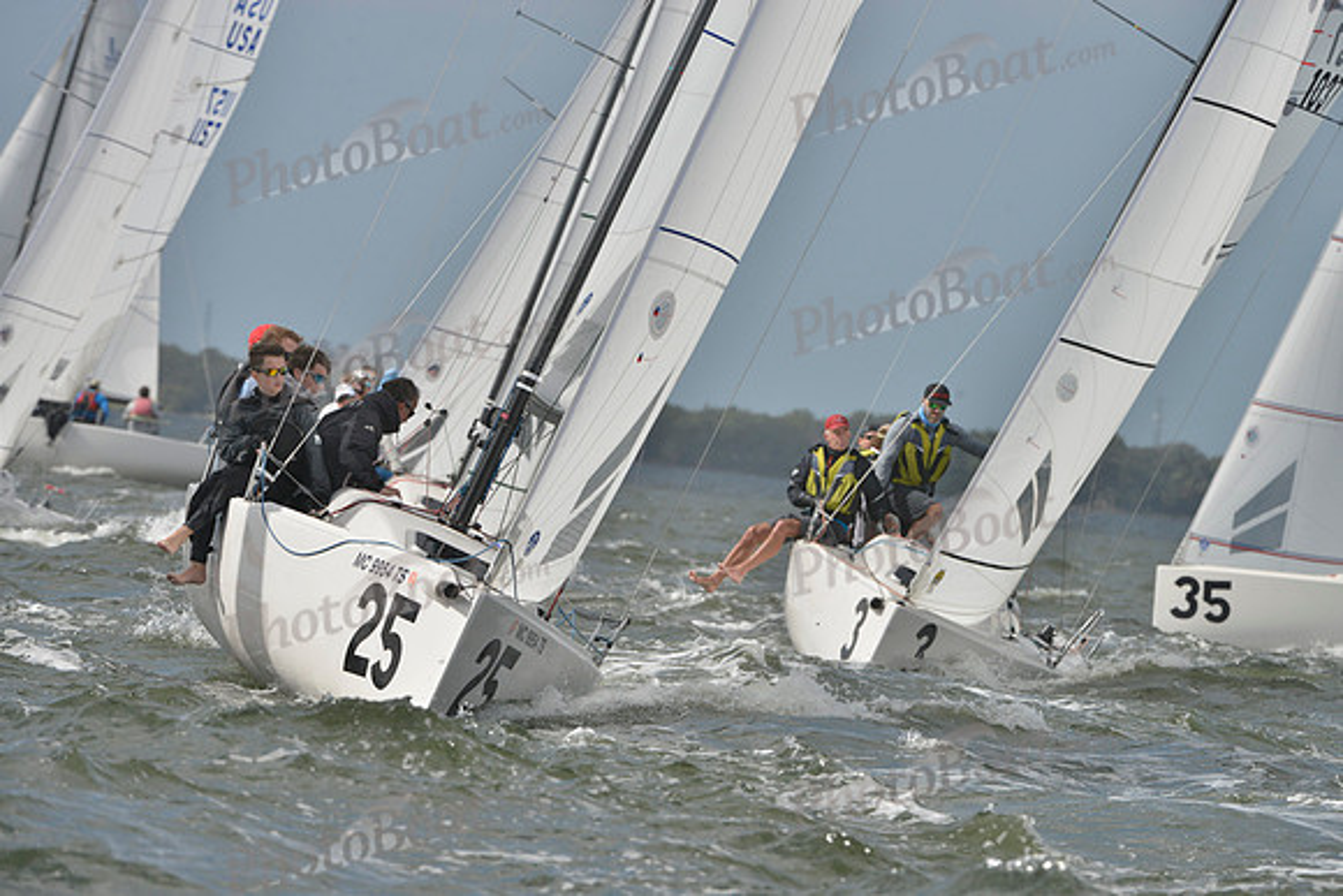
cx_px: 672
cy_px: 448
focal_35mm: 360
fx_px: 13433
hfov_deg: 5.7
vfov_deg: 3.8
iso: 400
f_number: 11
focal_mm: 360
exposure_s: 1/1250
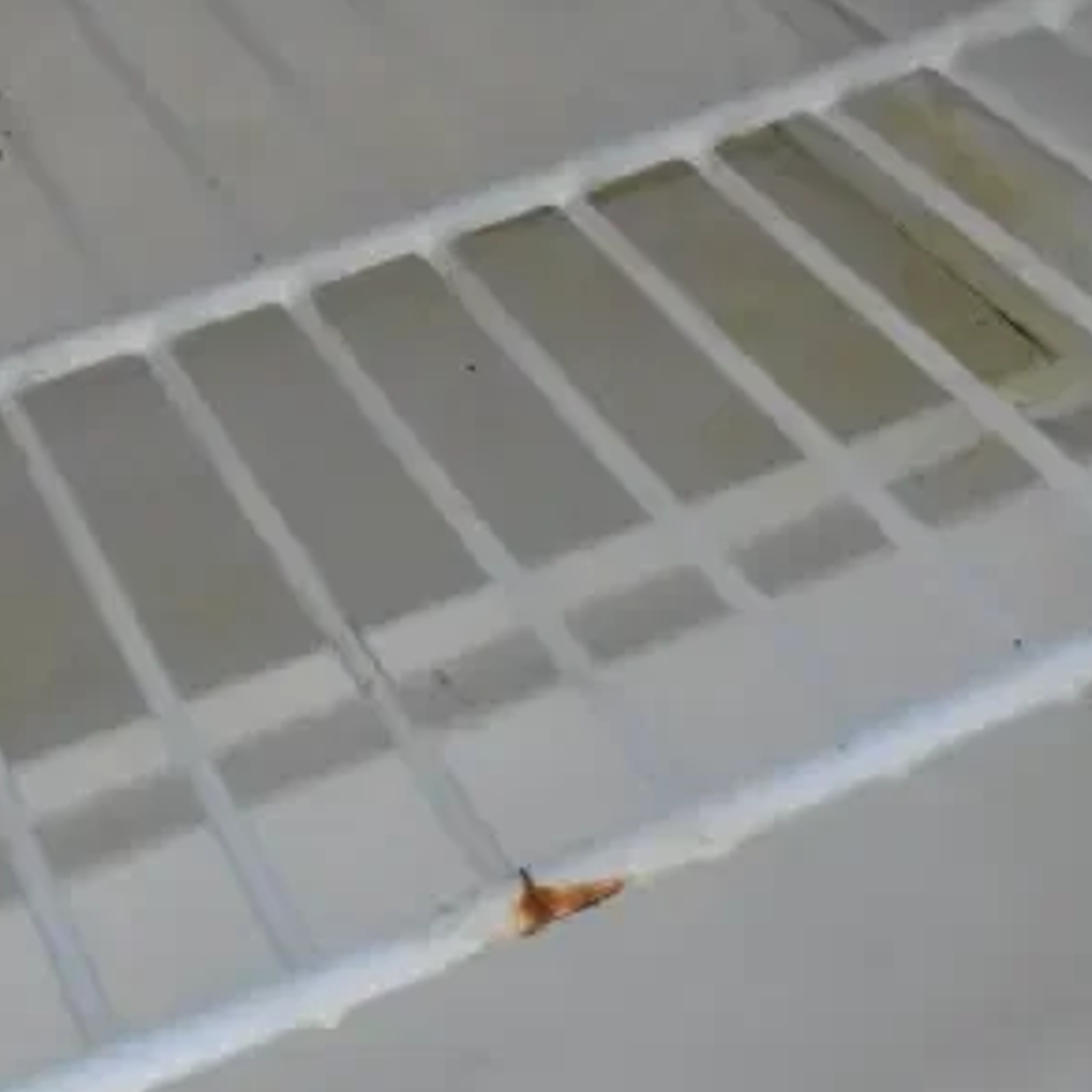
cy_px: -596
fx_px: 2855
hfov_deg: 21.6
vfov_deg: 18.8
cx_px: 449
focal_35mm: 80
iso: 6400
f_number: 22
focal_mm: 20
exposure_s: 1/2000
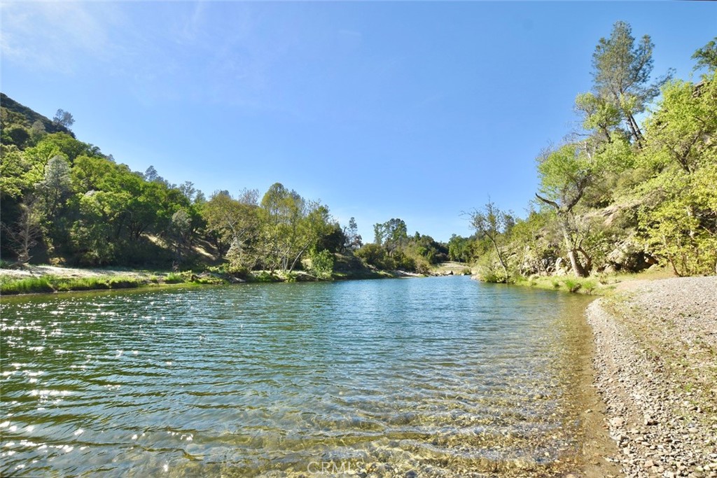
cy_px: 239
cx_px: 358
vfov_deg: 77.3
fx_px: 299
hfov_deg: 100.4
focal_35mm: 15
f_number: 7.1
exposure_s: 1/400
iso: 200
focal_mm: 10
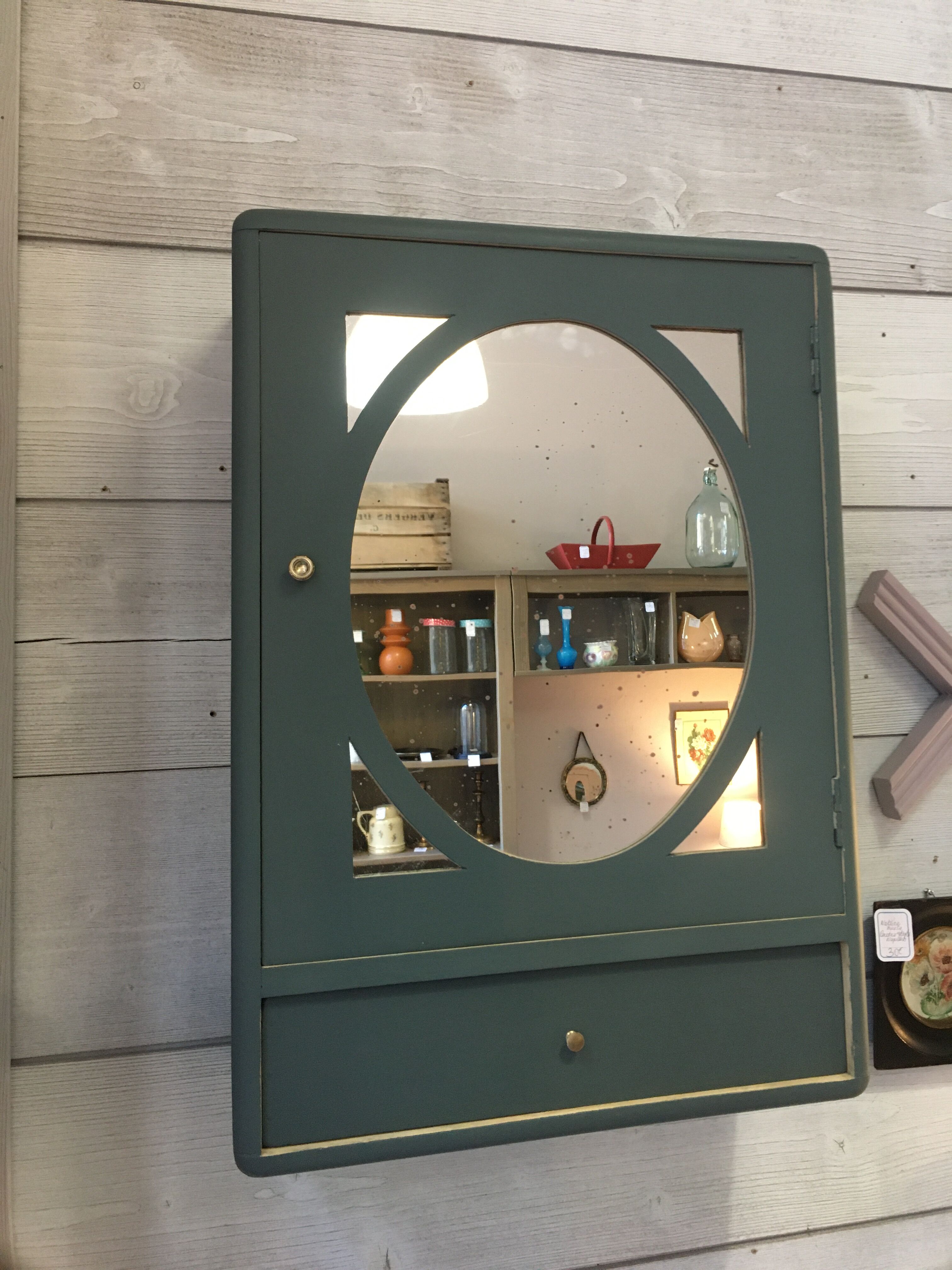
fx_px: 1063
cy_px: 635
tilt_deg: +2.6
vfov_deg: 61.7
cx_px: 476
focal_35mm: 29
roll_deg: +1.4
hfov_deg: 48.2
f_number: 2.2
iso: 200
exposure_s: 1/33
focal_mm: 4.15
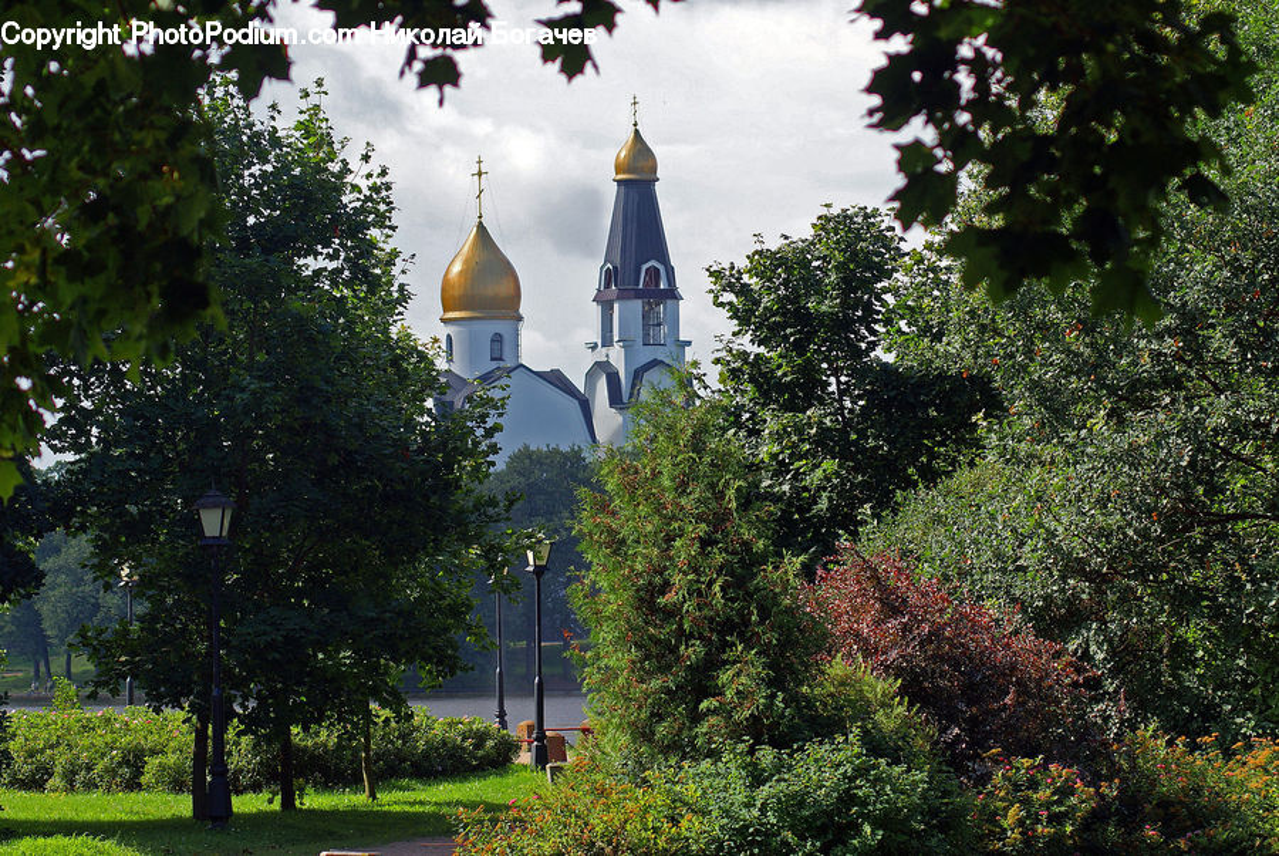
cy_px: 428
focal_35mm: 165
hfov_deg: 12.4
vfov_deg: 8.3
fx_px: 5868
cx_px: 640
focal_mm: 110
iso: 100
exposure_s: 1/200
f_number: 7.1
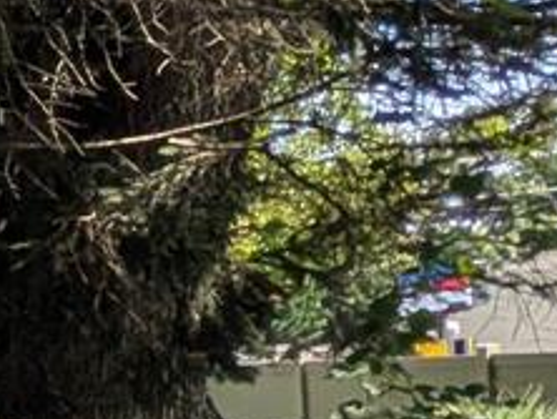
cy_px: 429
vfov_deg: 18.4
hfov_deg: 10.9
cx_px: -1177
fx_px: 1256
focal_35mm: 78
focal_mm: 2.02
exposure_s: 1/1245
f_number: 1.7
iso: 52
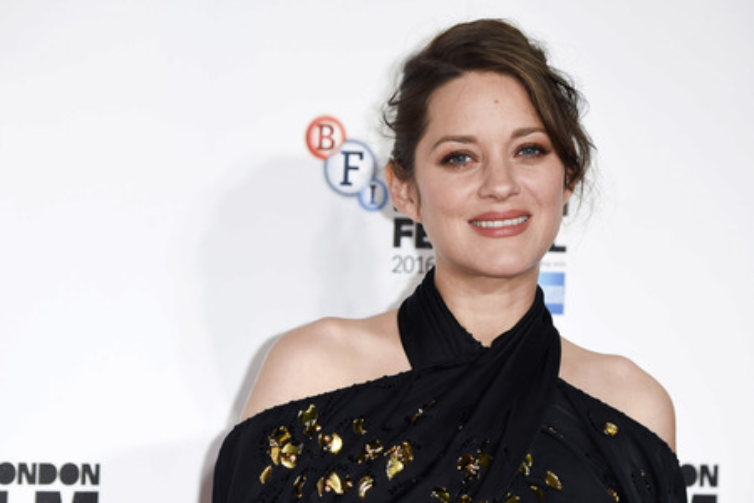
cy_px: 252
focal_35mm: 220
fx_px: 4607
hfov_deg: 9.4
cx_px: 377
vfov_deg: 6.2
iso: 800
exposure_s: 1/250
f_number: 5.6
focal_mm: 220
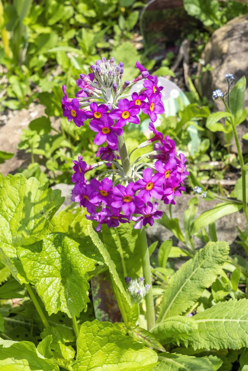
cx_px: 124
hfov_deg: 20.9
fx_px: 671
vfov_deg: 31.0
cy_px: 186
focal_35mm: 65
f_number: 13
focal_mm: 65
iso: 100
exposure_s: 1/100
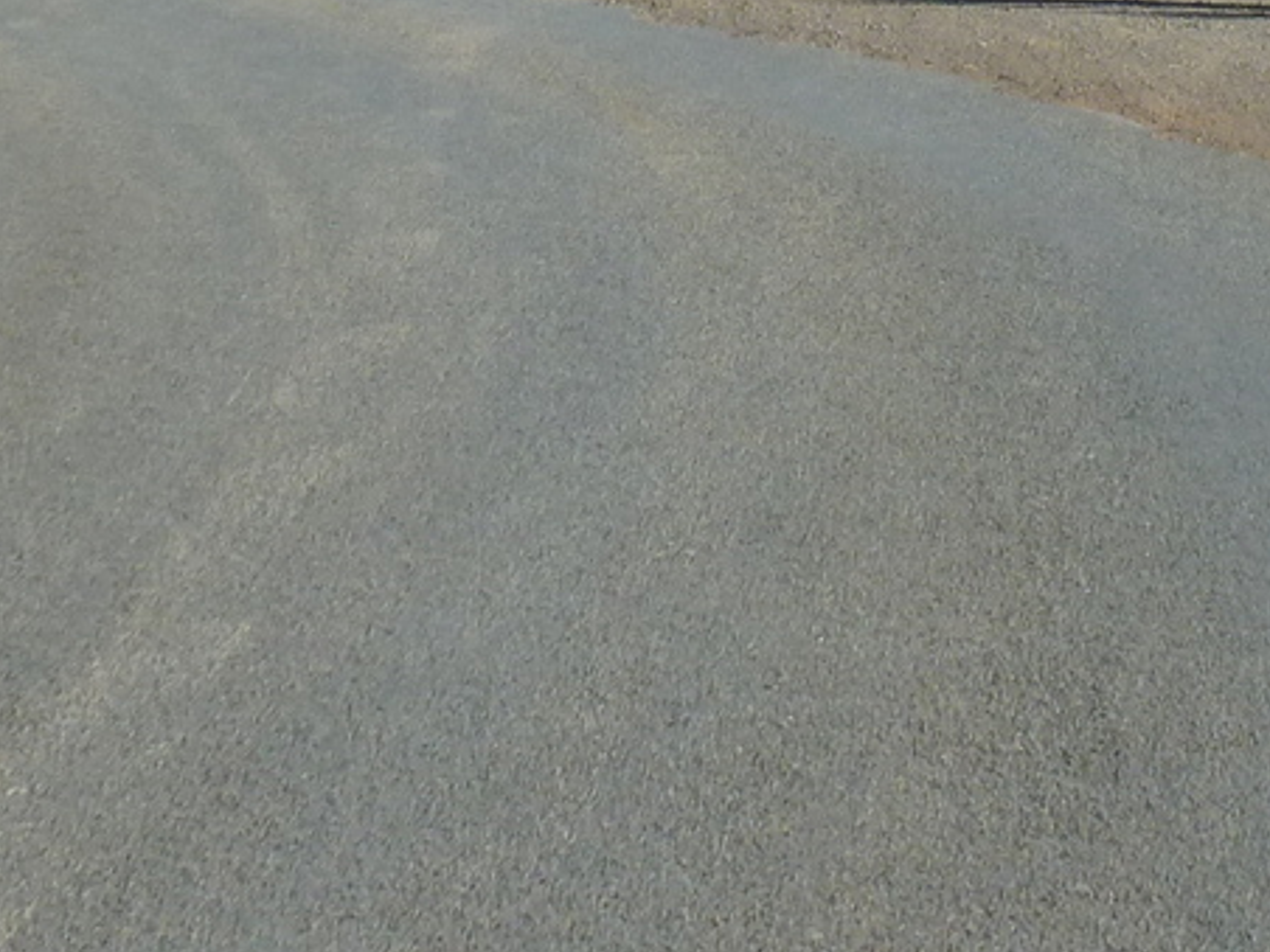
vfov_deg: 7.0
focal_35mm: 209
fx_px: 7668
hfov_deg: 9.5
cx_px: 969
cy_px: -576
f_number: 3.9
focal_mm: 9.7
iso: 80
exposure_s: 1/500
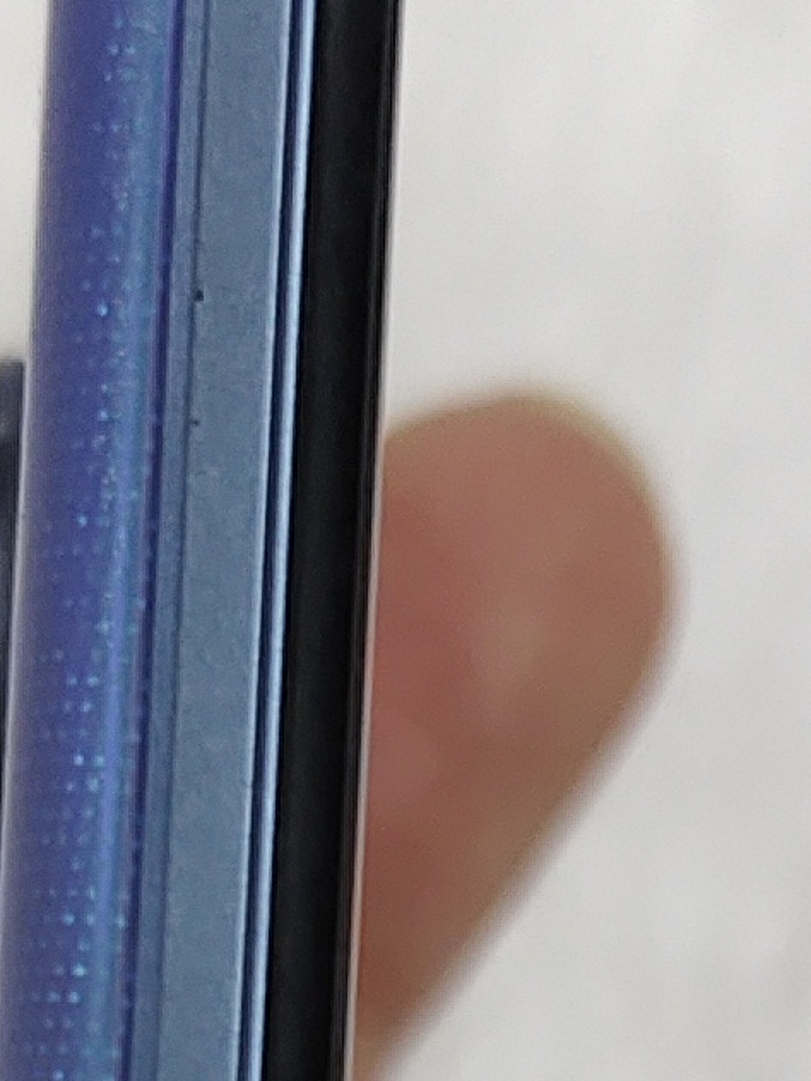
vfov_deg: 10.9
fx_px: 4654
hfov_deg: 10.0
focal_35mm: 149
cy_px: 2723
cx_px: 455
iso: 149
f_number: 1.88
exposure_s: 1/100
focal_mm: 5.56
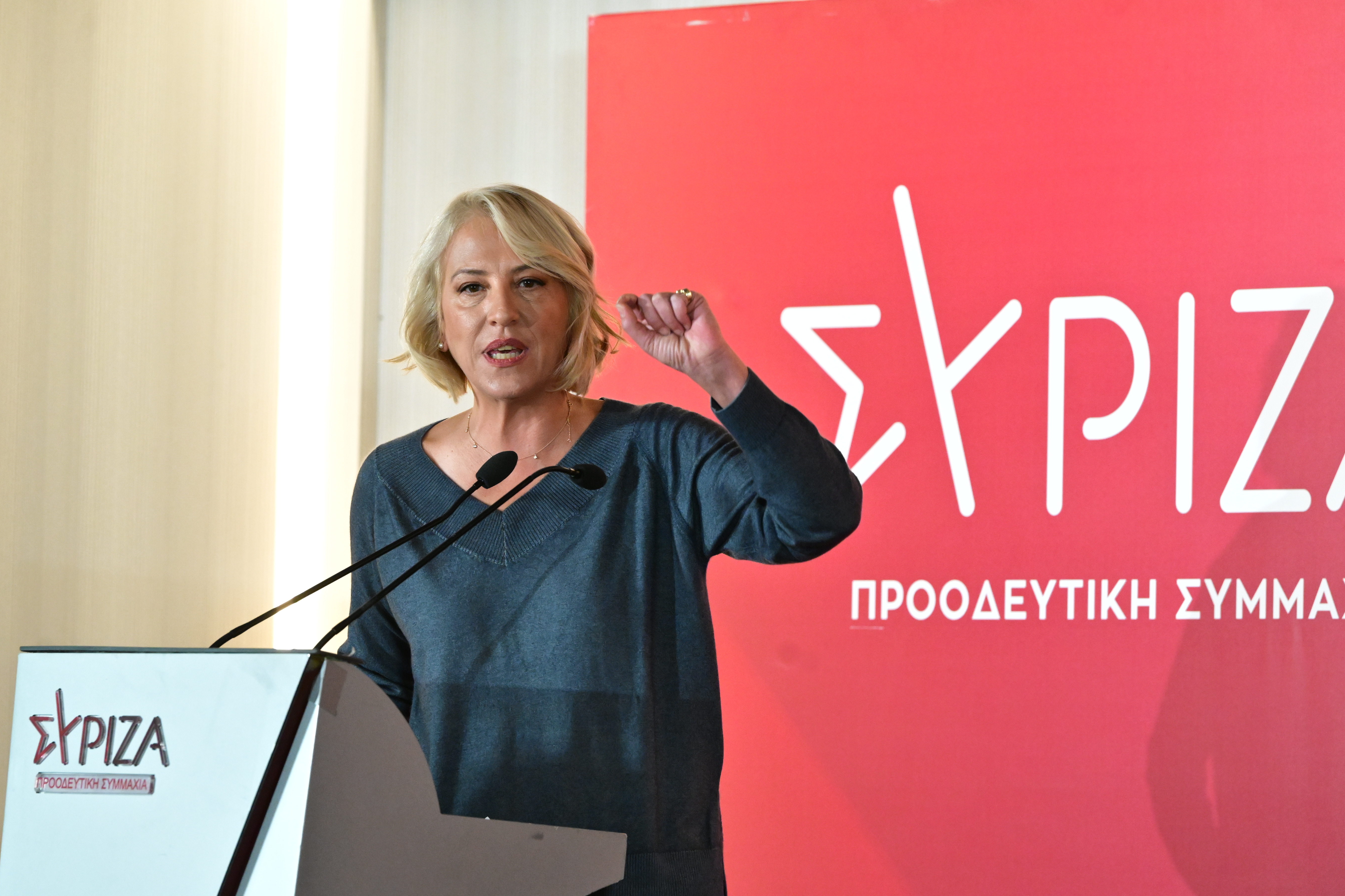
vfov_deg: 6.5
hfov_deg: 9.7
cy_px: 426
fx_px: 7920
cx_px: 744
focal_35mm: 212
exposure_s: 1/320
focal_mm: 185
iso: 6400
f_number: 5.6
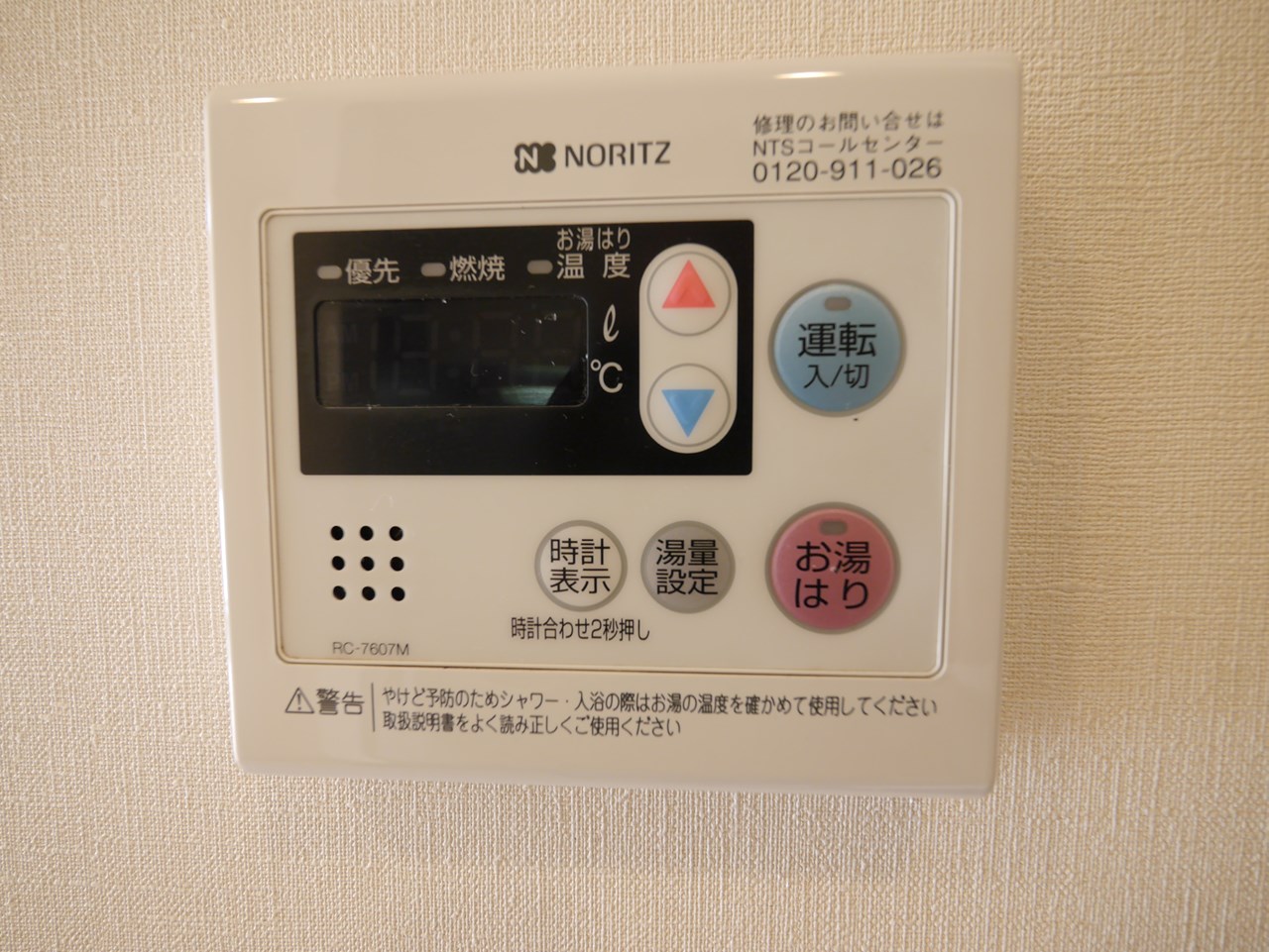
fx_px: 587
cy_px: 476
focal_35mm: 16
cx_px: 634
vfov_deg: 78.1
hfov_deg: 94.5
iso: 400
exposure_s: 1/60
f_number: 4
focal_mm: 8
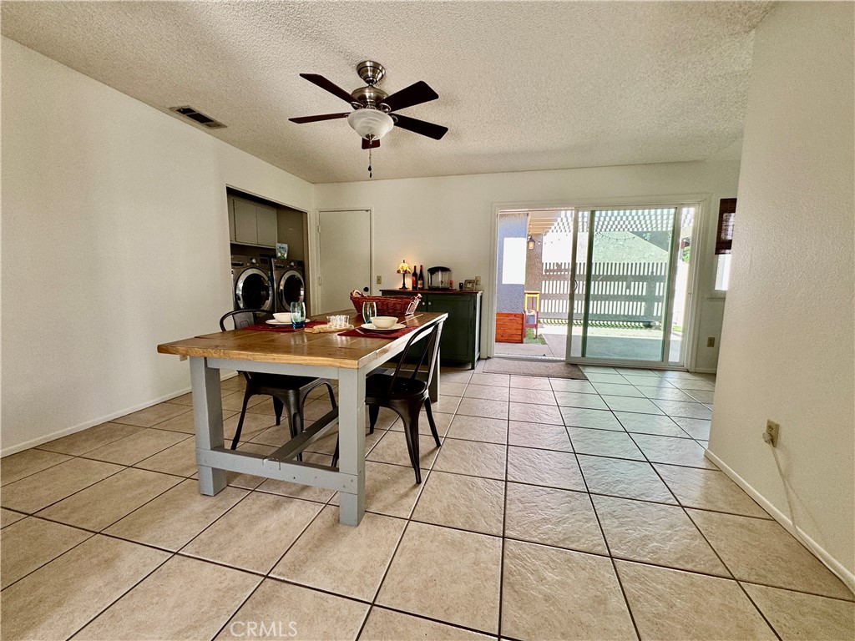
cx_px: 428
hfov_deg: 102.1
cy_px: 320
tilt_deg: -7.0
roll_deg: +0.2
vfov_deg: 85.7
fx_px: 346
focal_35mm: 14
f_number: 2.2
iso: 80
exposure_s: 1/120
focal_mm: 2.22
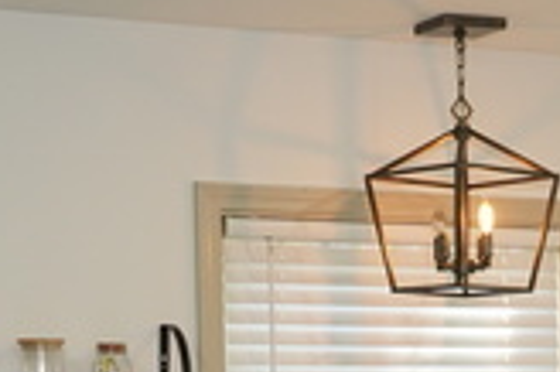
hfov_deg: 15.9
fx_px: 1989
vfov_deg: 10.1
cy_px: 679
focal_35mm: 128
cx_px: 468
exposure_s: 1/160
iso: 1000
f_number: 4
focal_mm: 28
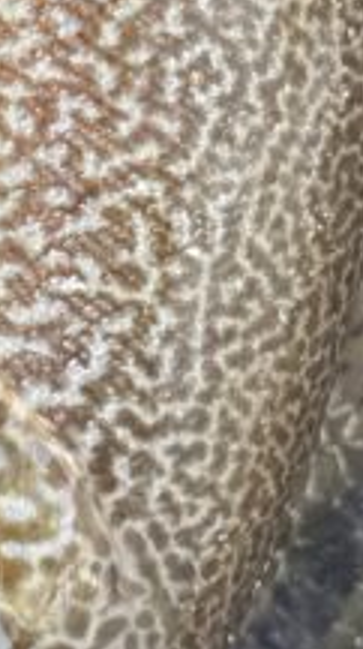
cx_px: -108
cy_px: 84
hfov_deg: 9.6
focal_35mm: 124
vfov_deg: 17.1
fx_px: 2129
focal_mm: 6.76
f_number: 1.78
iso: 80
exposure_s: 1/1553
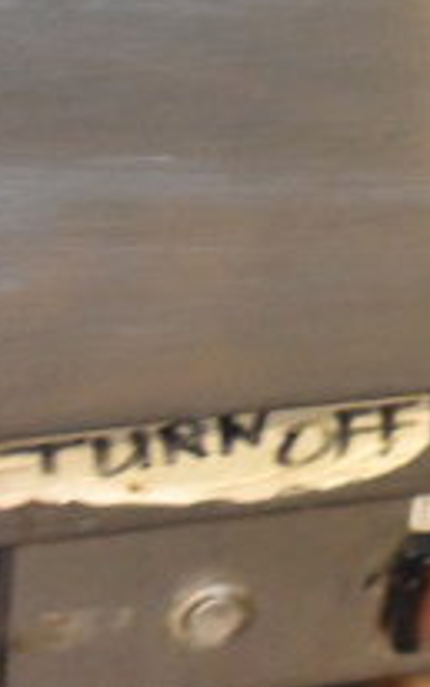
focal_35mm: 249
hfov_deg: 5.1
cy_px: 52
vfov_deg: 8.4
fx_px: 4653
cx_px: 993
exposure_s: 1/100
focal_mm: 55
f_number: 5.6
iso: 8000
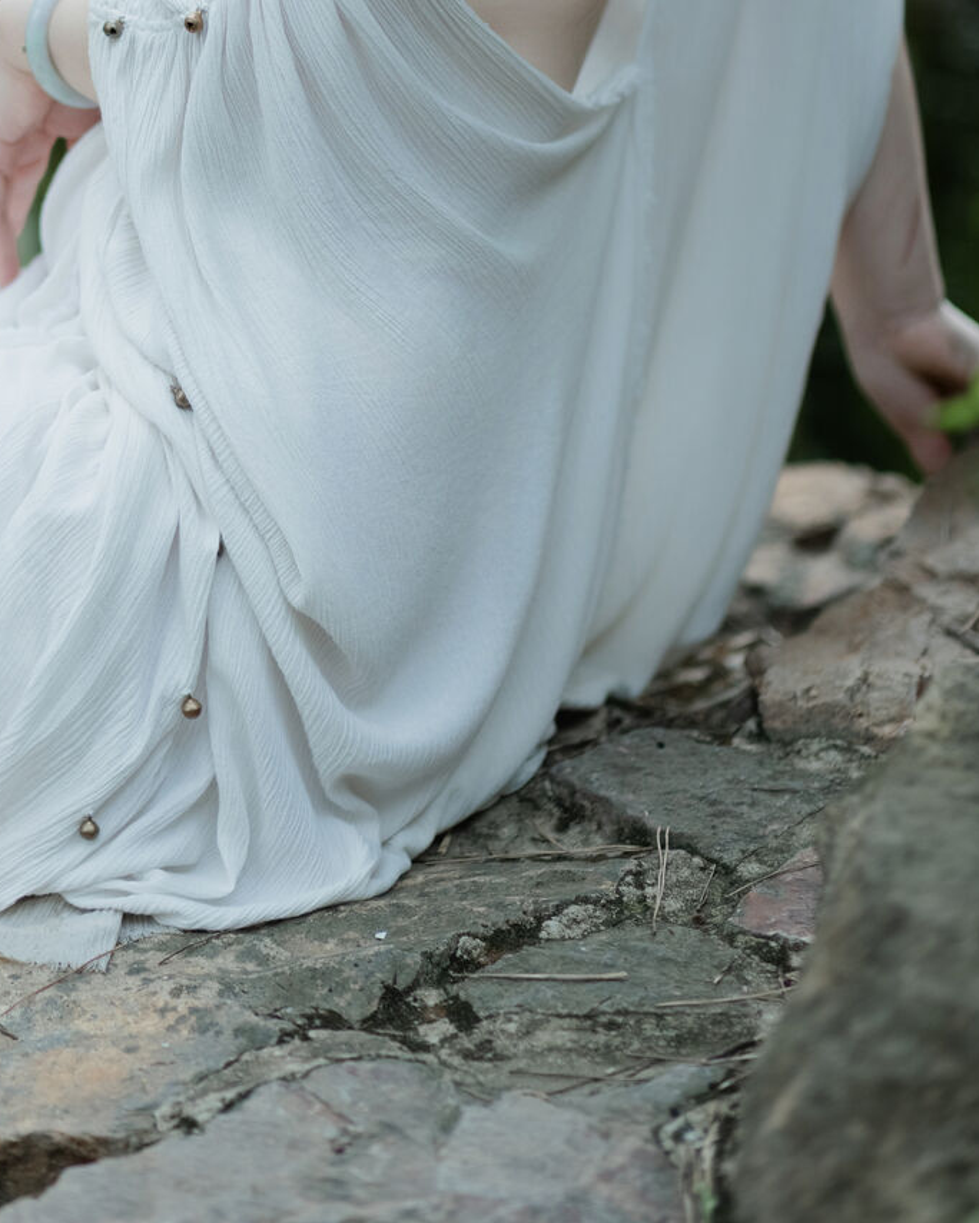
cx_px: 162
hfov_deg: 9.2
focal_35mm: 168
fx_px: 6085
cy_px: 6
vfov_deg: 11.4
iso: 100
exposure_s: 1/500
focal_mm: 85
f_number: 1.8
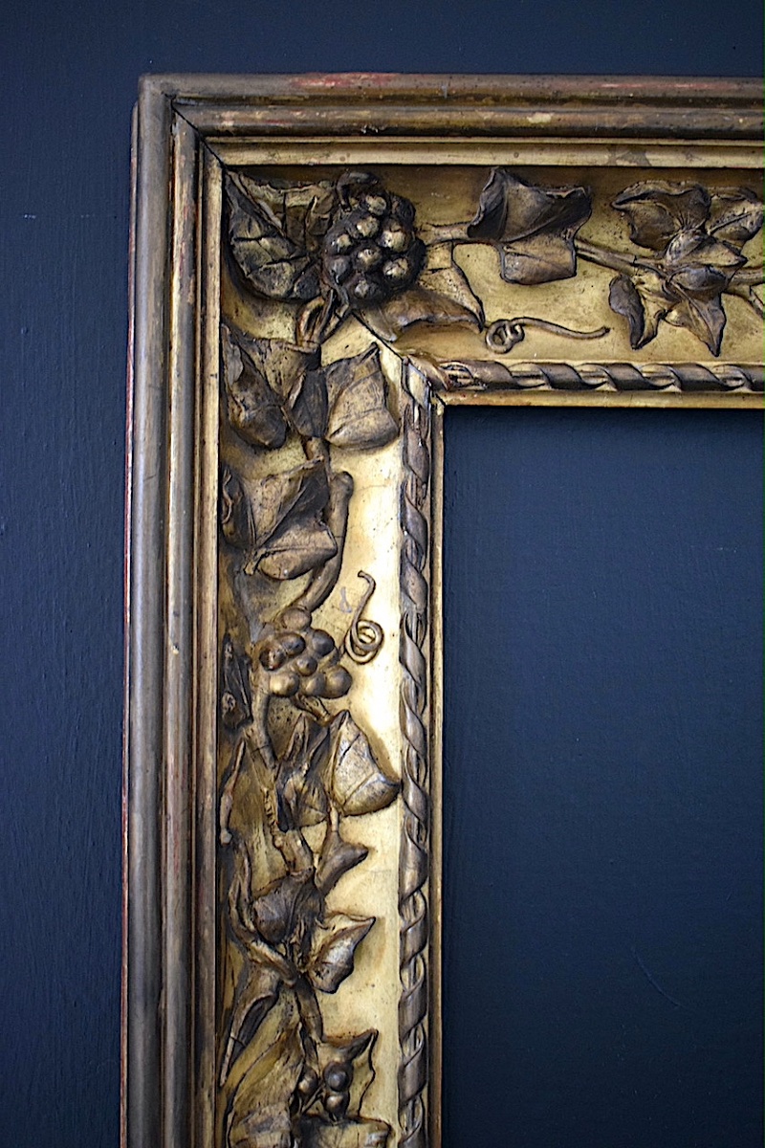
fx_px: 1386
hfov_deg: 30.8
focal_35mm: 44
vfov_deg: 45.0
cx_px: 382
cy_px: 574
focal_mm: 29
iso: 2000
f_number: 4.2
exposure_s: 1/60
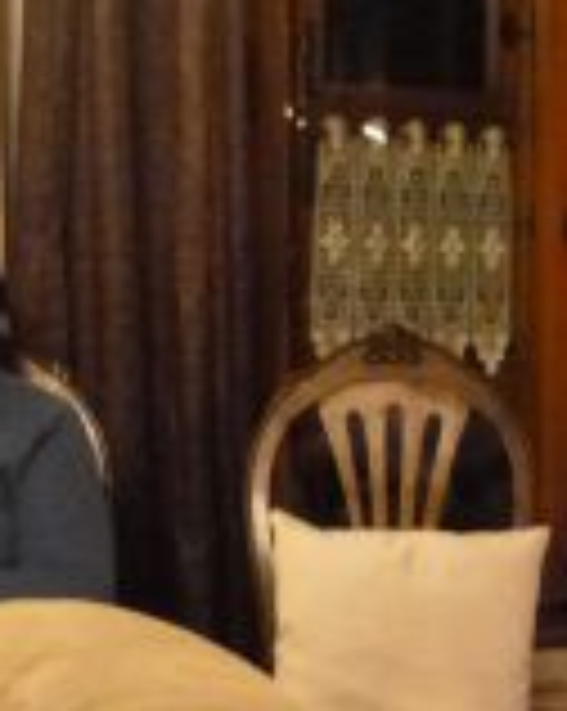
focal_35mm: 89
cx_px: 788
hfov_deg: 16.1
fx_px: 1871
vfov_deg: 21.3
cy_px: 531
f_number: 3.1
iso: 1600
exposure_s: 1/15
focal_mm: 6.4
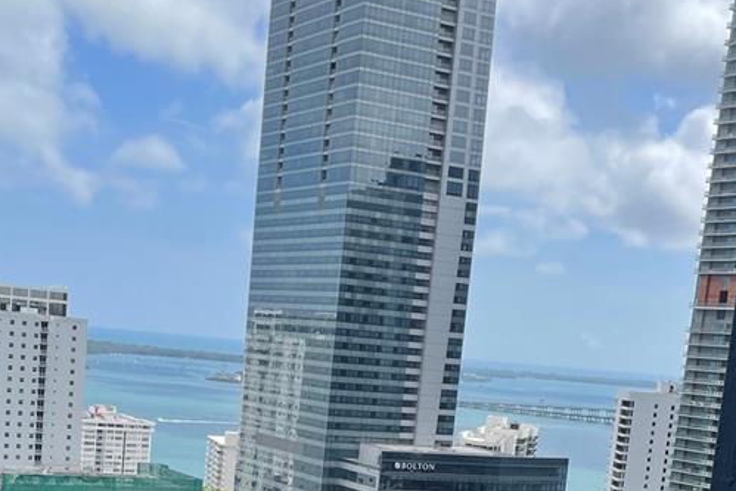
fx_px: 1329
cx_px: 279
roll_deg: -4.3
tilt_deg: -7.5
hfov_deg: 30.8
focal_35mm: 65
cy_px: 534
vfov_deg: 20.0
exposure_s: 1/4000
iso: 32
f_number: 1.6
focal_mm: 4.2
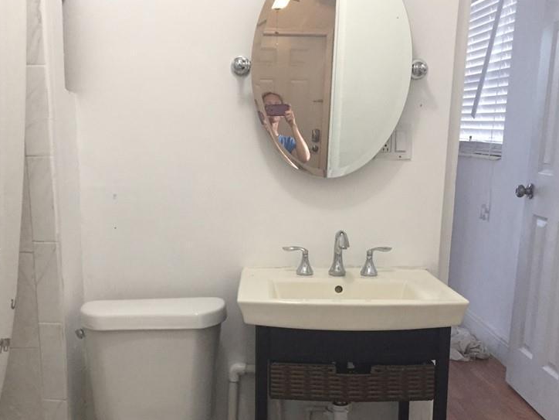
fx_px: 662
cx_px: 254
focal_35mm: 41
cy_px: 278
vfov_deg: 34.8
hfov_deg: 45.7
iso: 200
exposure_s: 1/30
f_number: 2.2
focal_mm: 4.15
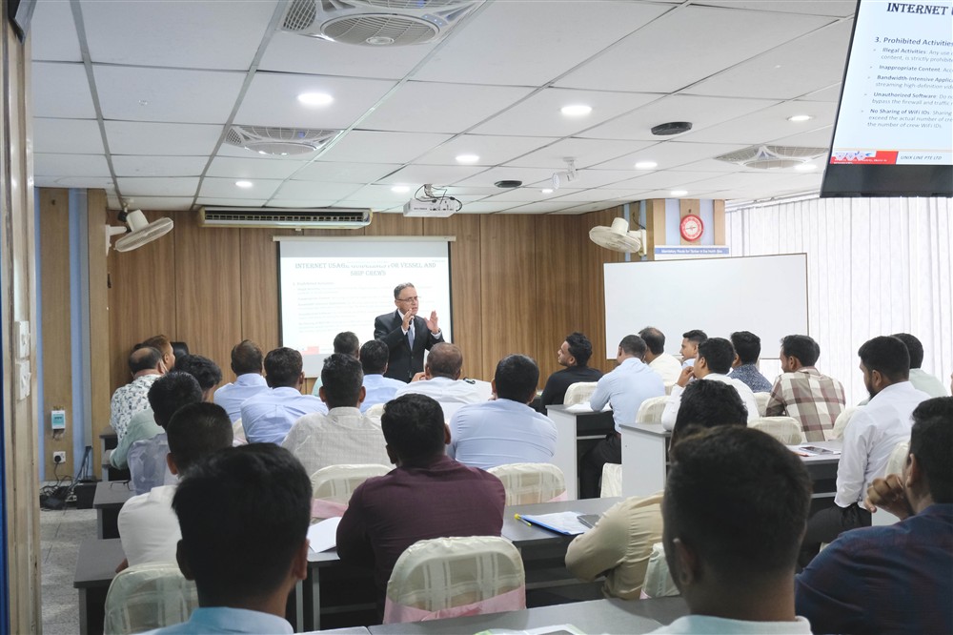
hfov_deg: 50.7
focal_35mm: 38
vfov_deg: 35.0
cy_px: 318
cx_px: 476
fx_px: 1006
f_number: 4.4
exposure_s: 1/60
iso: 2500
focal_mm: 25.6
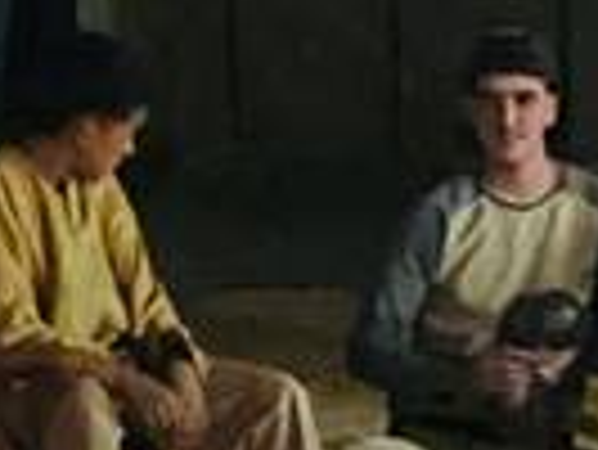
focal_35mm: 347
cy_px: 562
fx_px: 6000
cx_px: -139
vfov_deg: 4.3
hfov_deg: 5.7
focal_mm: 7.5
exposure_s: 1/14
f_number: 2.2
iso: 1600
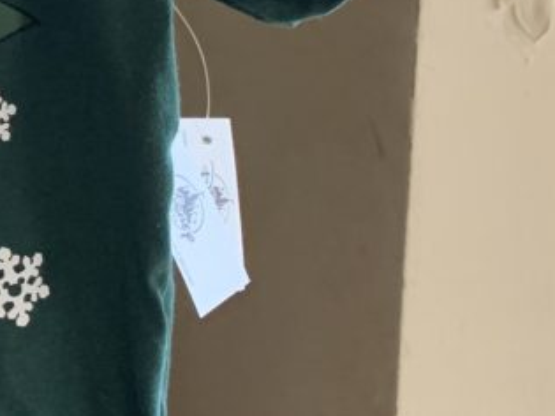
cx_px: -368
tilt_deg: -11.2
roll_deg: +2.1
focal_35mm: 99
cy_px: 76
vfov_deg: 14.8
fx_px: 1587
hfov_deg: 17.1
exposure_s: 1/40
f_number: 1.8
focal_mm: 4.25
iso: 320
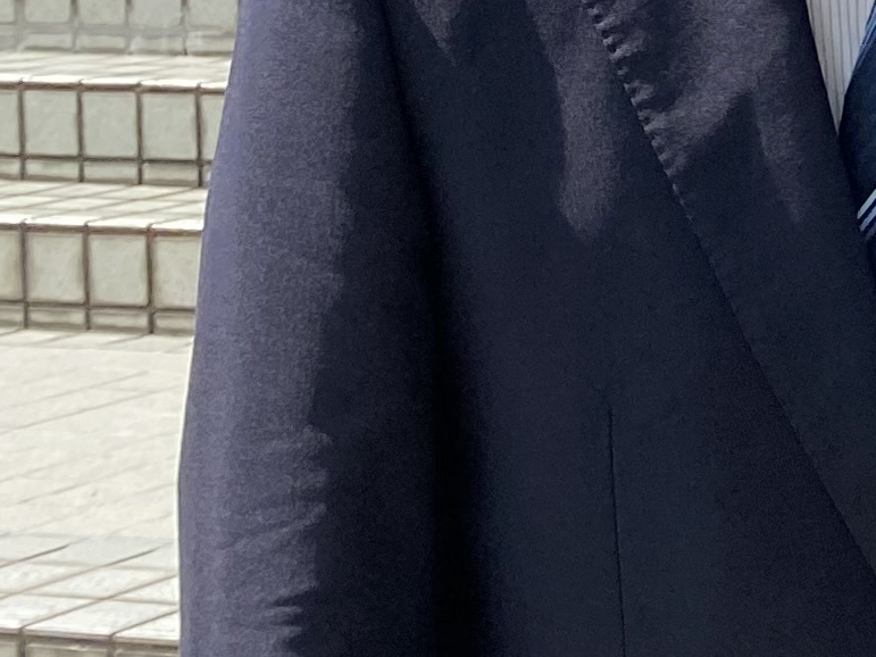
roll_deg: +0.8
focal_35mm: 136
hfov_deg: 11.8
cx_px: 2124
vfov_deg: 10.7
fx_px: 3441
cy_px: -131
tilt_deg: -2.6
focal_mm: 4.25
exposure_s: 1/1585
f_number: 1.8
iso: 32
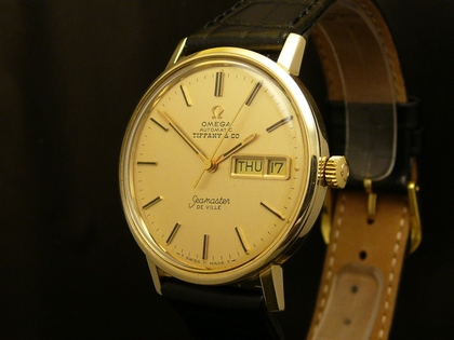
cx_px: 227
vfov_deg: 38.7
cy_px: 170
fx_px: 485
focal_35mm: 37
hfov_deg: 50.1
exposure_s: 1/60
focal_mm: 7.8
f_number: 3.2
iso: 100
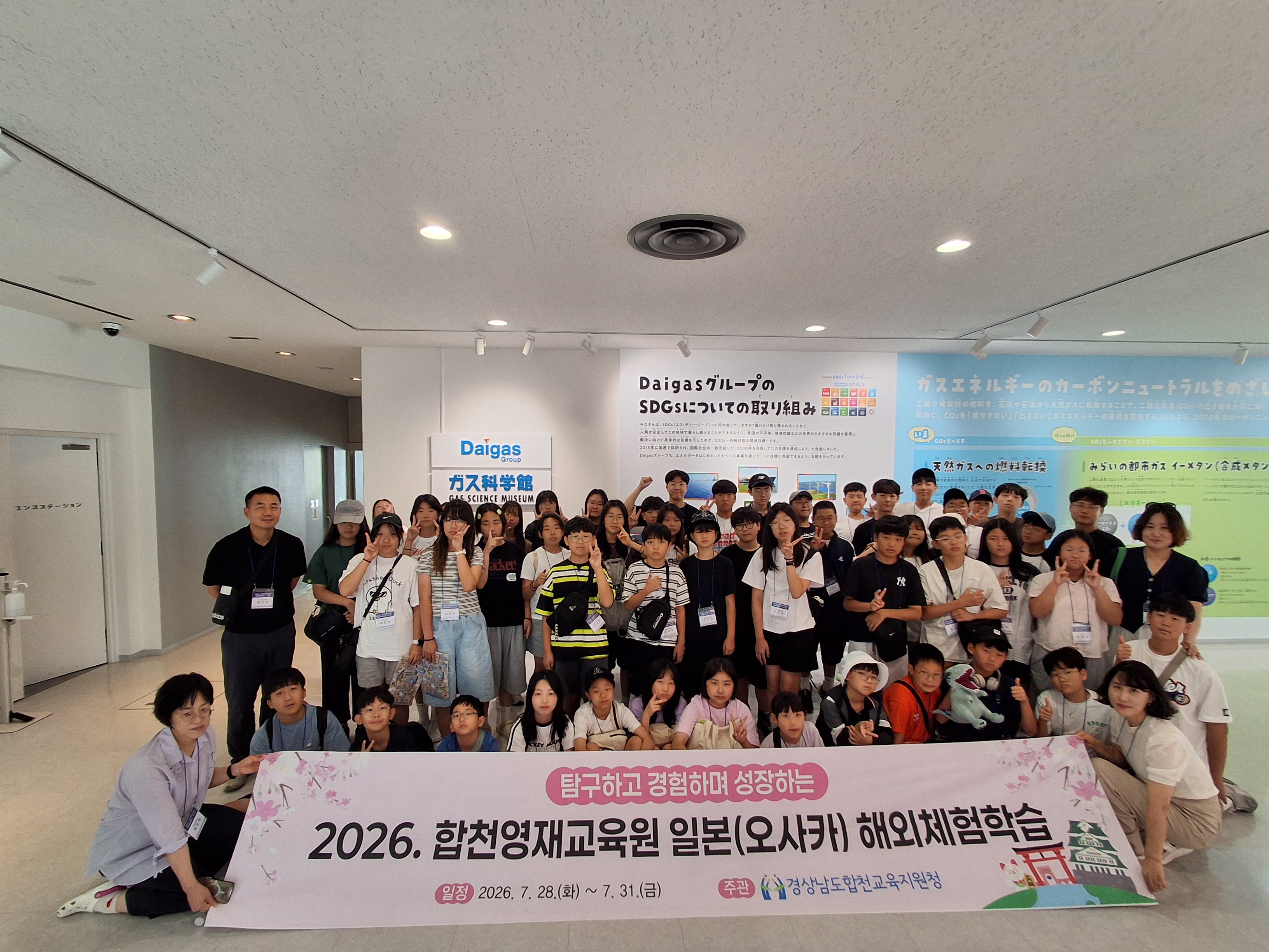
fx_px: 587
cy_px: 476
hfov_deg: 94.5
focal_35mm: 16
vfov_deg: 78.1
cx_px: 634
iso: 100
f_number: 2.2
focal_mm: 1.64
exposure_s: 1/40
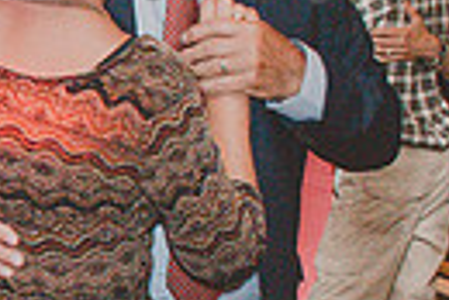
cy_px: 198
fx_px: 2010
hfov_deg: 11.6
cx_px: -411
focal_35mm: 161
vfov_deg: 8.5
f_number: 3.8
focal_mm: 24
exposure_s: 1/60
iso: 6400
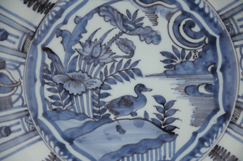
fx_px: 1062
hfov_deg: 13.1
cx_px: 122
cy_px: 80
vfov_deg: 8.7
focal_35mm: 158
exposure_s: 1/60
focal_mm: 105
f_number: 5.6
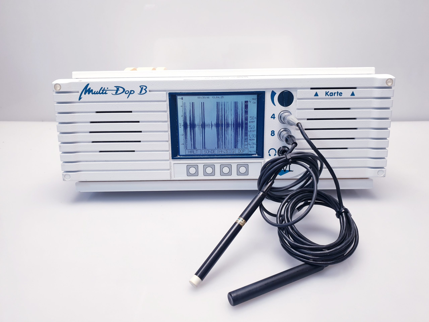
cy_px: 161
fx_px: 322
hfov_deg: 67.3
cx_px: 214
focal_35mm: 26
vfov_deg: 53.1
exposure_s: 1/50
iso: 64
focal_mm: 4.3
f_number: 2.4
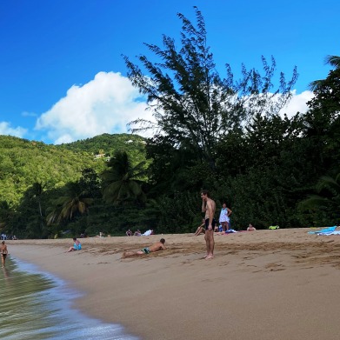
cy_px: 232
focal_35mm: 47
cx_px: -1
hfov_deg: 33.0
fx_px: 522
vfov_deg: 35.6
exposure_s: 1/2364
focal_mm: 4.25
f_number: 1.8
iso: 32
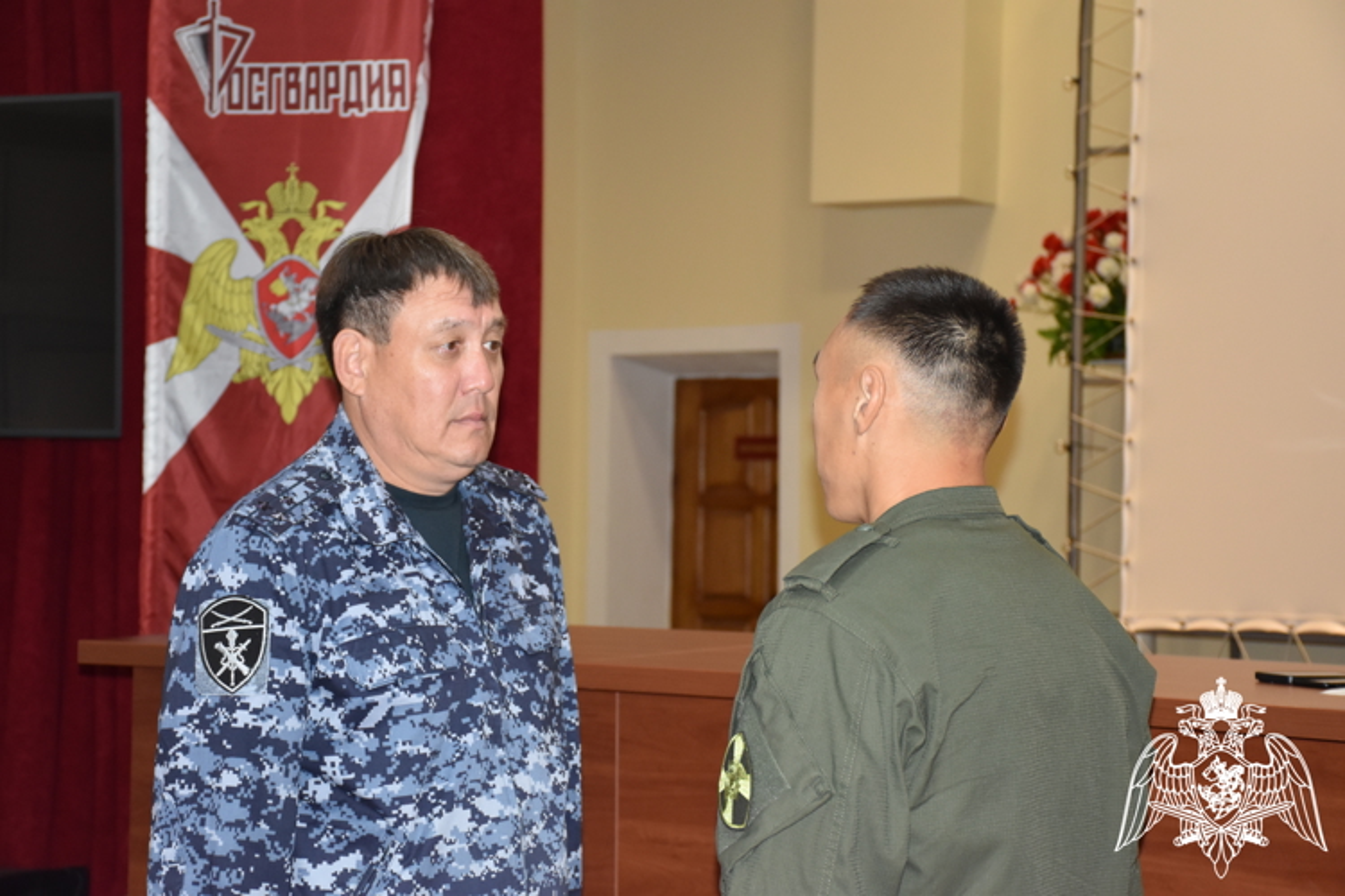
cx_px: 672
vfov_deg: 16.3
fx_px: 3138
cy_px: 448
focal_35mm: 84
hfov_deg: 24.2
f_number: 4.8
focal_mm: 56
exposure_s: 1/60
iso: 1250
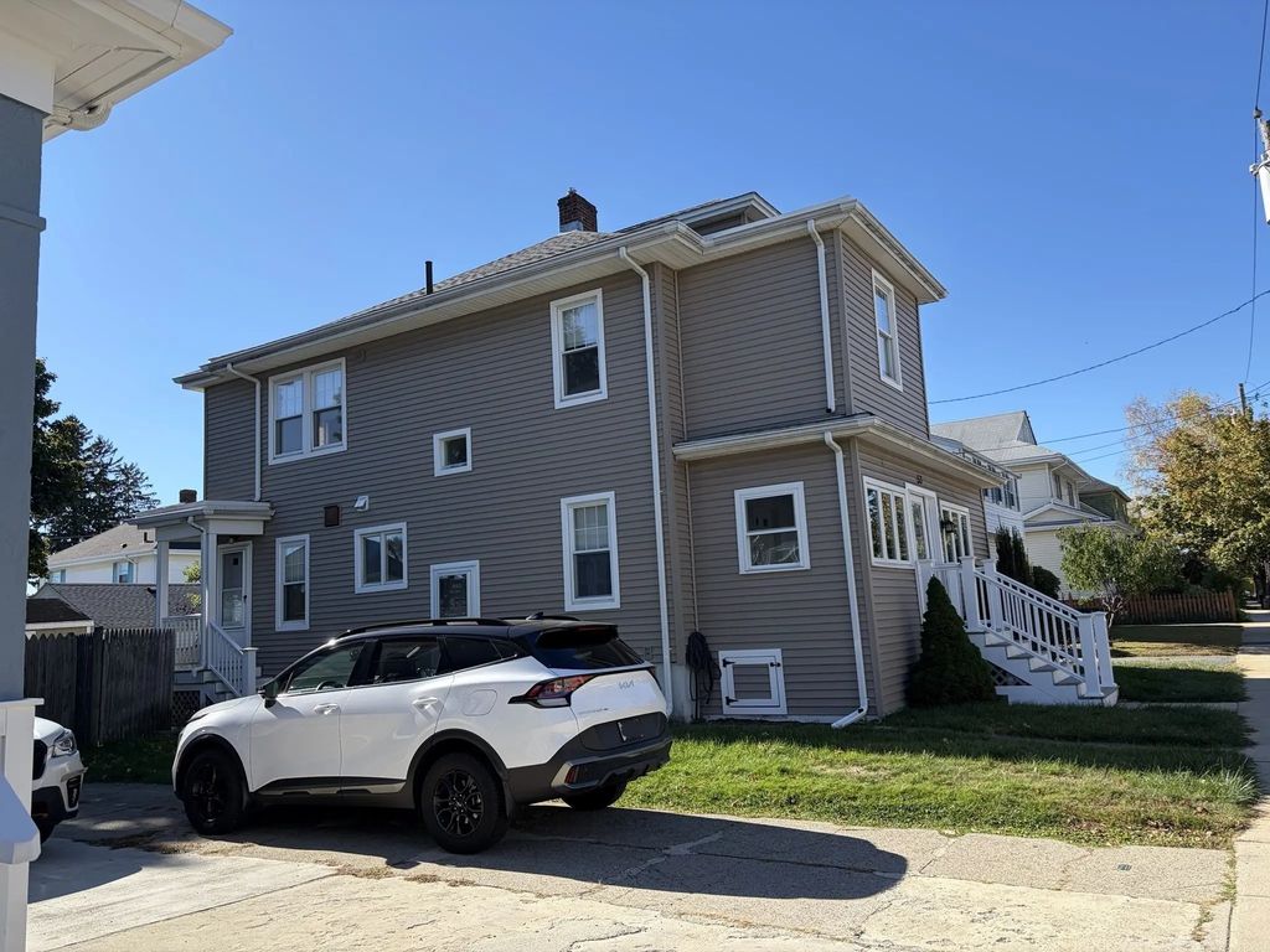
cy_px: 476
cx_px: 635
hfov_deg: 67.3
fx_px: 954
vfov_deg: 53.1
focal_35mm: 26
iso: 50
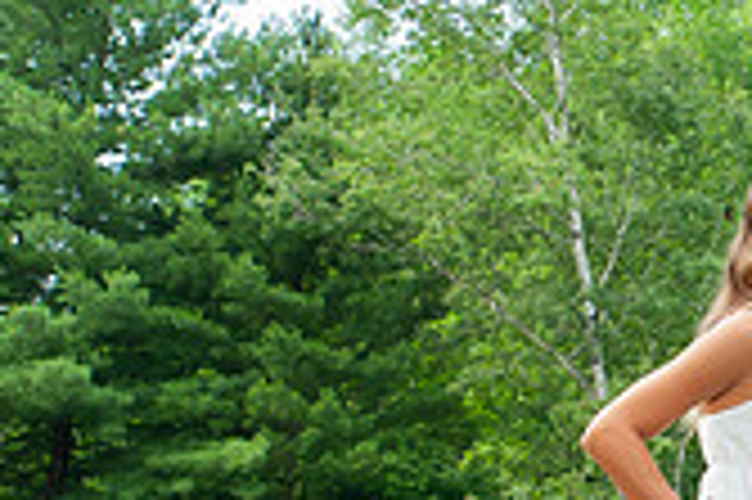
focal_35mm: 155
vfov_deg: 8.8
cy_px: 319
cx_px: 1134
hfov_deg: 12.6
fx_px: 3235
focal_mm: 34
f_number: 14
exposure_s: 1/100
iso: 800
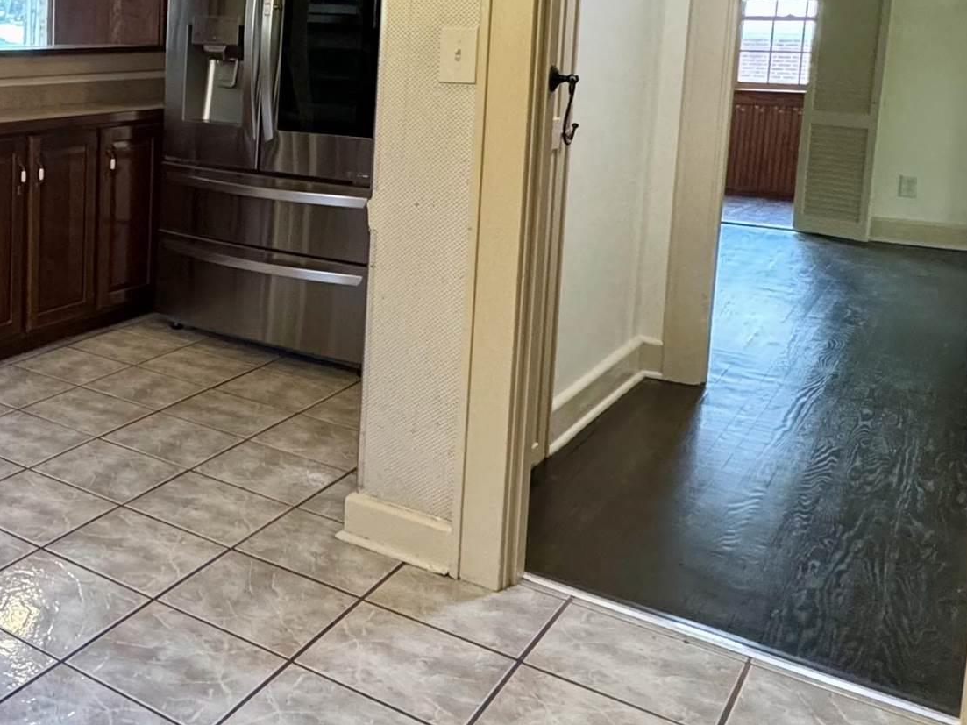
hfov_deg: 40.6
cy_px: 137
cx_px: -44
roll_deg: -0.4
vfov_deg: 35.5
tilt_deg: -6.3
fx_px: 1089
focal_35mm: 39
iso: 320
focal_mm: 2.22
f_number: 2.2
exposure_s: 1/60
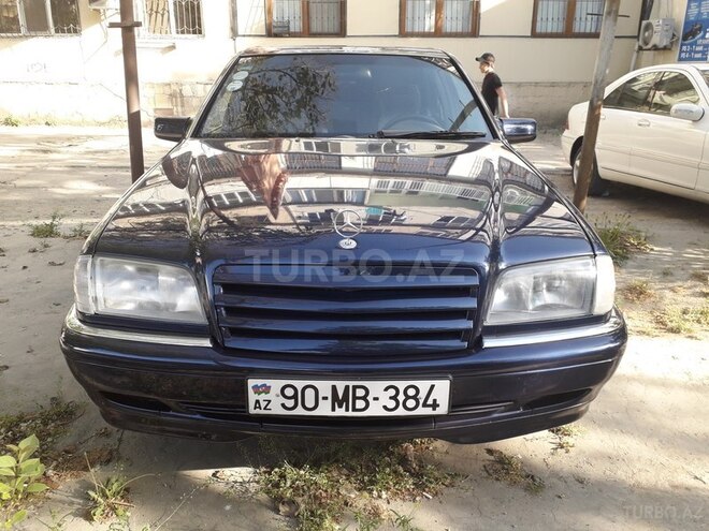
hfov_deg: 65.3
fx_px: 553
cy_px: 266
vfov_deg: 51.4
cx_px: 354
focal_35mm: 27
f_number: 1.9
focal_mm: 3.6
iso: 40
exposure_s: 1/146
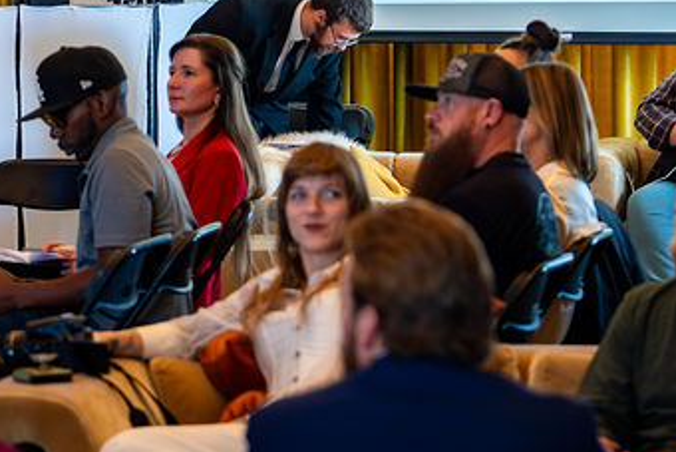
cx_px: 471
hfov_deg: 9.5
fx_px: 4076
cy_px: 65
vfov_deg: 6.3
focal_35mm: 217
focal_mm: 70
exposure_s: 1/125
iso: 800
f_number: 2.8
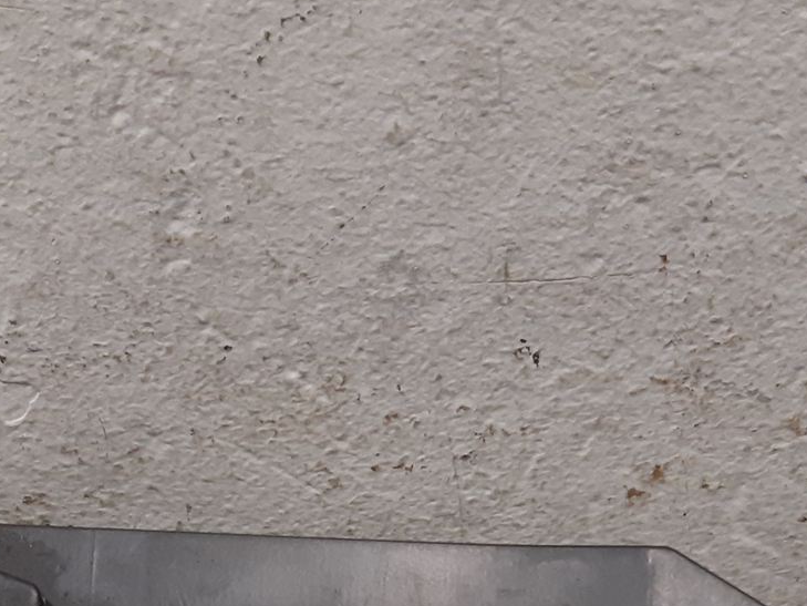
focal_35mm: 73
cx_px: 397
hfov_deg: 26.7
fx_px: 1702
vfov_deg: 18.9
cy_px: 754
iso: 200
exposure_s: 1/50
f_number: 1.7
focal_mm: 3.93
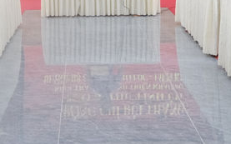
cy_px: -55
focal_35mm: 96
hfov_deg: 21.6
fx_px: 604
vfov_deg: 13.1
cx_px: 108
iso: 2000
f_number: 4
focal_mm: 19.2
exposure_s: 1/320
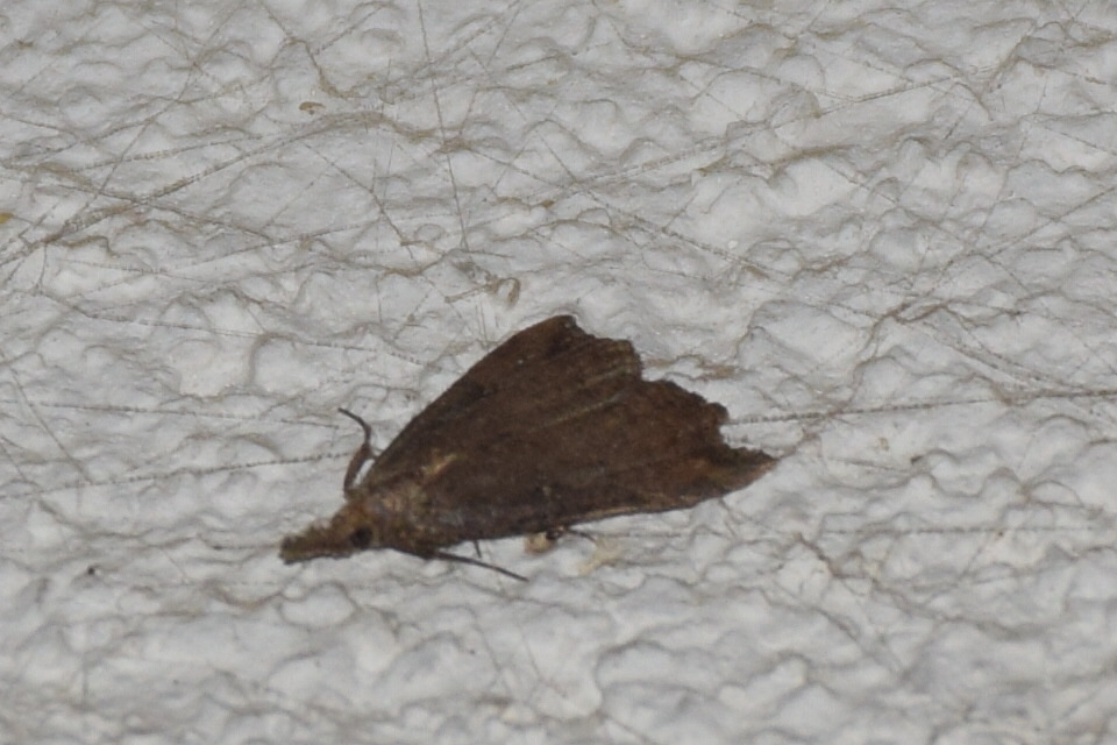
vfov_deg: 6.5
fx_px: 6515
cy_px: 372
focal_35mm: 210
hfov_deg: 9.8
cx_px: 558
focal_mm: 140
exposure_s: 1/60
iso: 320
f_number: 5.6
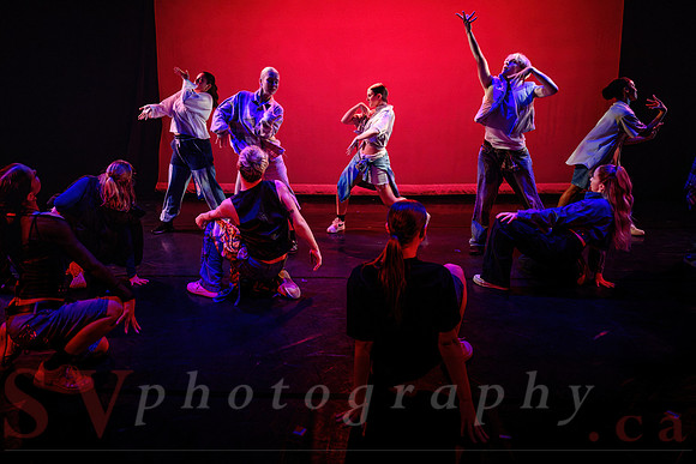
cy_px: 209
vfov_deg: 48.8
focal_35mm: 26
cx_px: 313
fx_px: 511
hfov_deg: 68.4
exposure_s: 1/300
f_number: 2.8
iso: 3200
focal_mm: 24
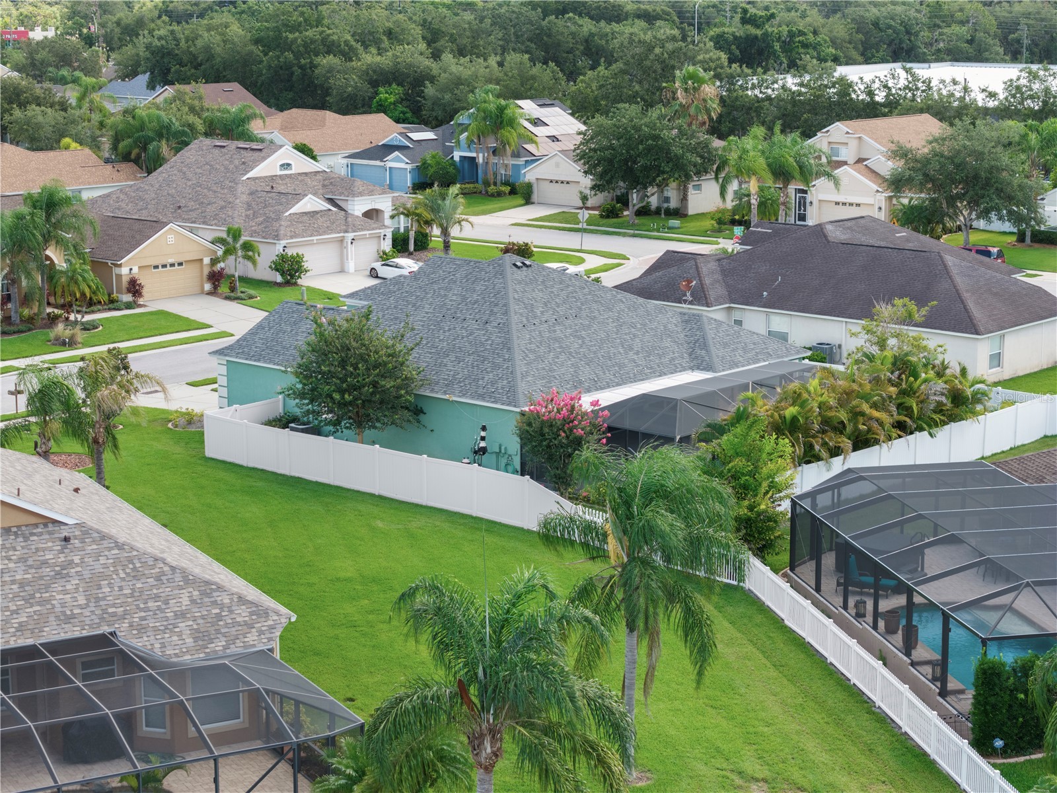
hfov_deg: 27.8
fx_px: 2137
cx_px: 528
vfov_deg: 21.0
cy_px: 396
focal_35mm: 70
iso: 100
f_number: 2.8
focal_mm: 19.35
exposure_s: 1/160
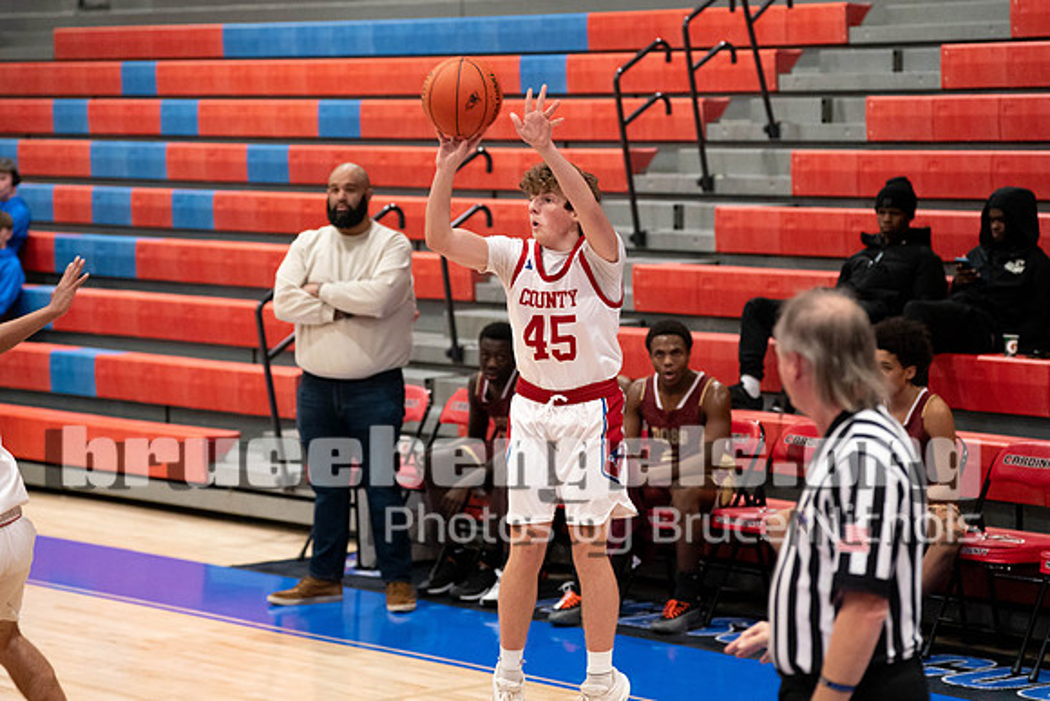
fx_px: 3085
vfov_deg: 13.0
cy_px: 315
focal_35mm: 106
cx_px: 525
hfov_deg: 19.3
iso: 6400
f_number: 2.8
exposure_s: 1/1000
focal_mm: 96
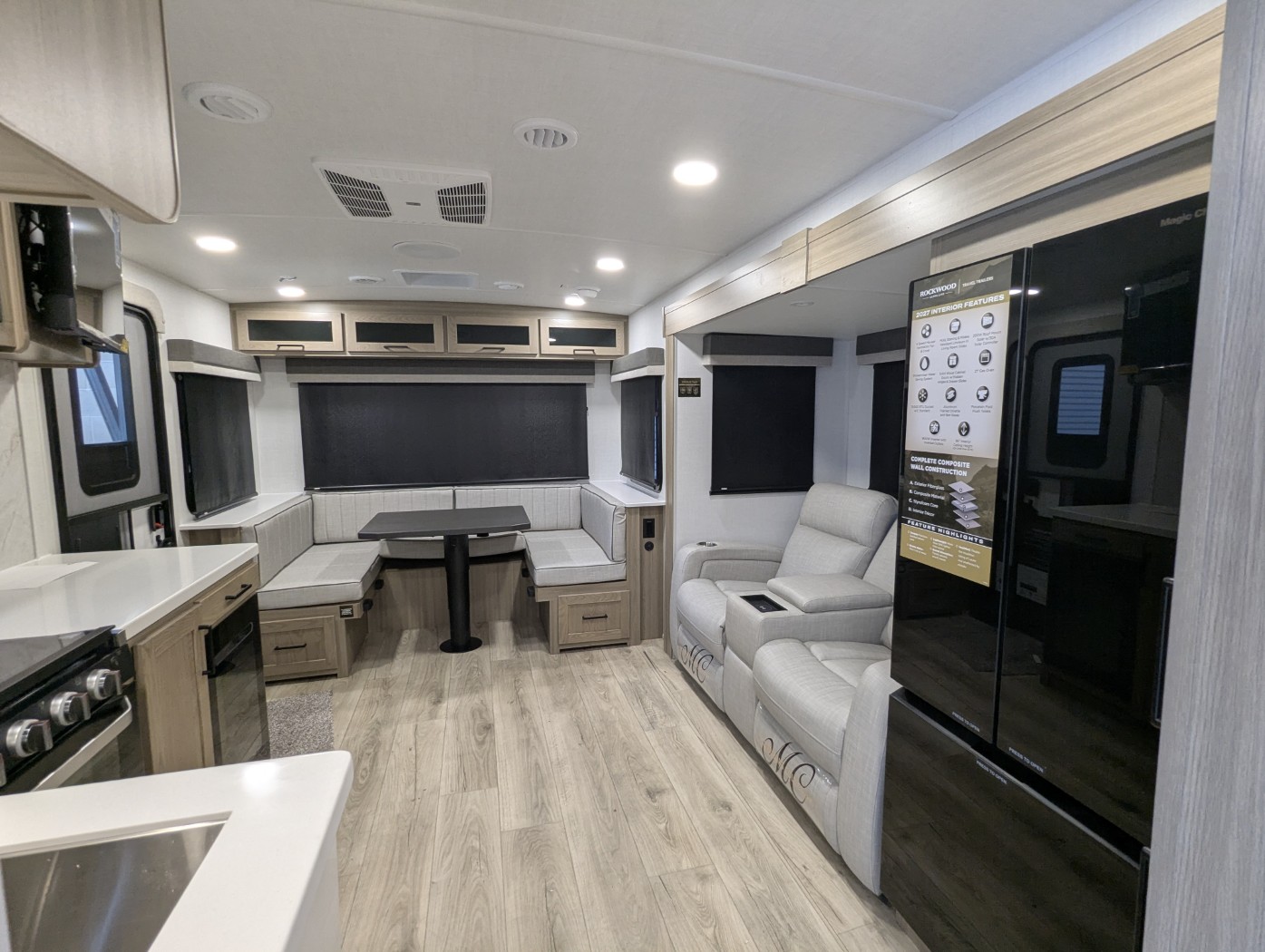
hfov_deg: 94.4
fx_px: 585
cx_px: 632
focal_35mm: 16
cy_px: 476
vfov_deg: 78.2
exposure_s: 1/40.1
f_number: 2.2
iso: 123
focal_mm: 2.35
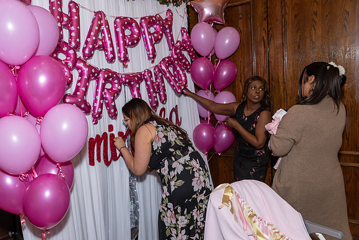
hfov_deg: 60.3
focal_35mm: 31
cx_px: 175
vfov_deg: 42.4
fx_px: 309
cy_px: 120
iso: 640
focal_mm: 20
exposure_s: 1/250
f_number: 7.1
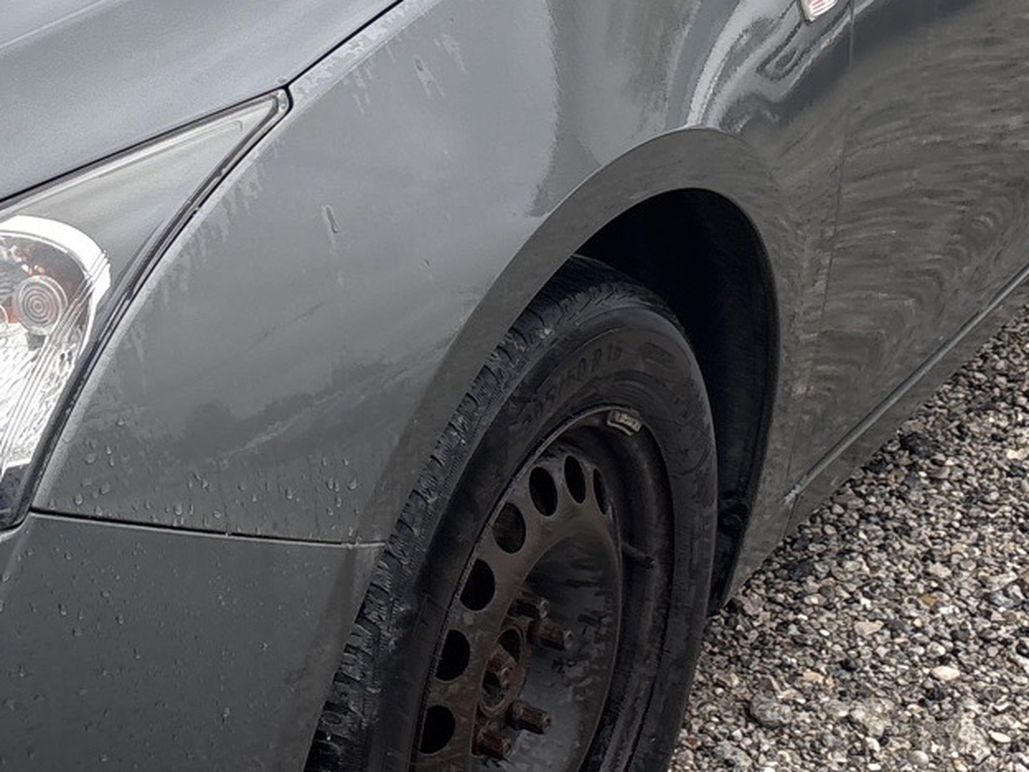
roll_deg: -2.3
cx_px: -3
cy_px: 191
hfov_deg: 23.4
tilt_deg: -18.2
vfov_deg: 18.3
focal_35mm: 80
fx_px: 2378
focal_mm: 5.96
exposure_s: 1/525
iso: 50
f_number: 1.6
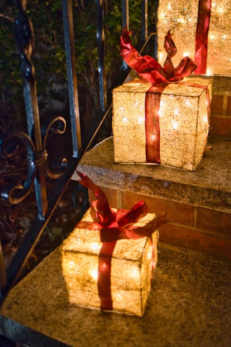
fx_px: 308
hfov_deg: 40.6
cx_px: 154
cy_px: 131
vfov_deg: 58.0
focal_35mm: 32
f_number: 1.4
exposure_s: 1/26
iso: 160
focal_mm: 16
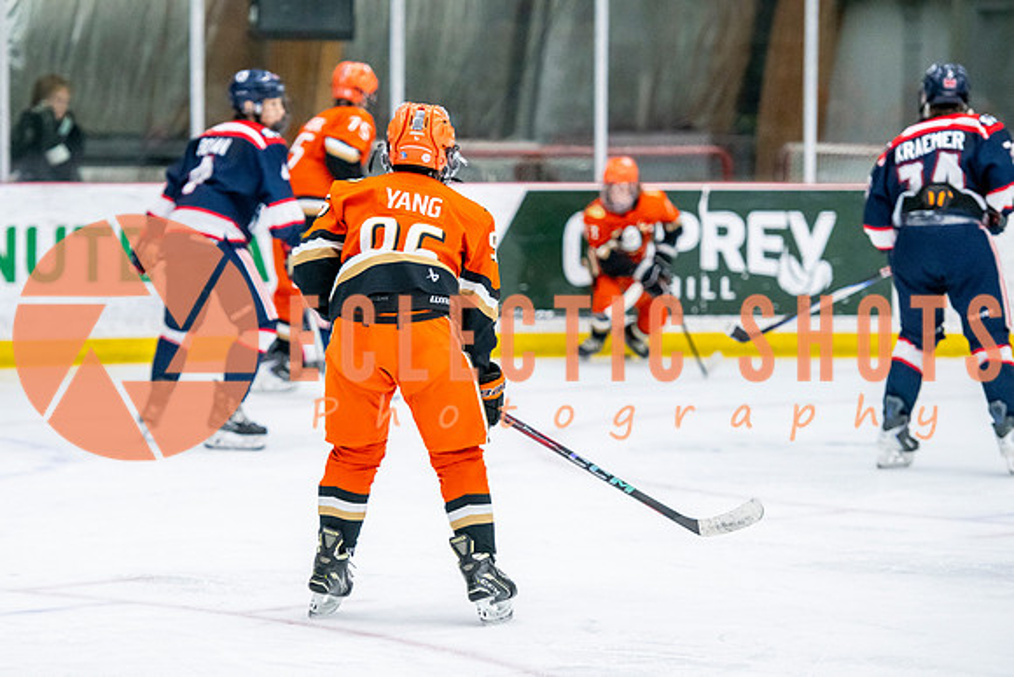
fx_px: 5110
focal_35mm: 181
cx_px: 400
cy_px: 353
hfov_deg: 11.3
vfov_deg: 7.6
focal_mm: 135
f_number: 3.2
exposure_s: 1/800
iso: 2500
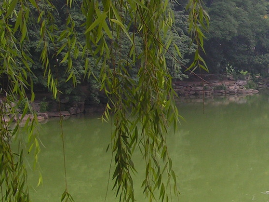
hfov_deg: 18.9
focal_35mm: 98
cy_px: 70
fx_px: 762
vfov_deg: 15.1
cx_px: 329
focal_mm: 6.3
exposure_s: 1/125
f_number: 5.6
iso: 50
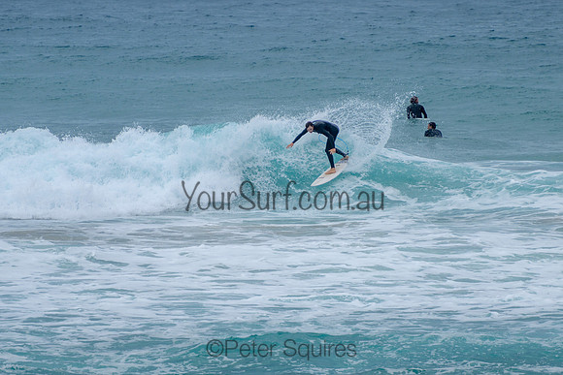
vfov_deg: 2.5
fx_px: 8604
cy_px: 163
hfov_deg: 3.7
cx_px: 310
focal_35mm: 550
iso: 180
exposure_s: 1/2000
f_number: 5.6
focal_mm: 400
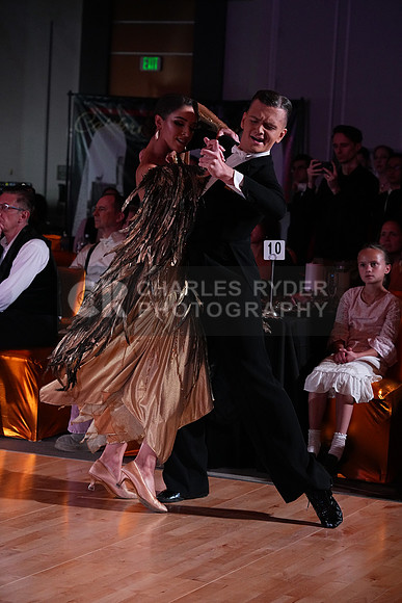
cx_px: 201
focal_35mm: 90
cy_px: 302
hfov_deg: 15.2
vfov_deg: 22.6
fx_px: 1506
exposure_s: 1/400
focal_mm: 90
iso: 5000
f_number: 5.6
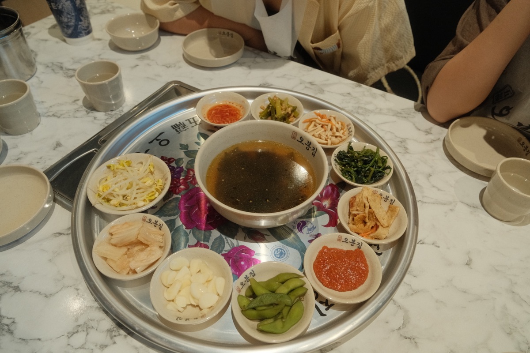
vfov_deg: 53.1
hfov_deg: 73.7
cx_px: 265
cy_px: 176
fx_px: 353
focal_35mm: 24
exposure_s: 1/60
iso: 1600
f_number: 3.6
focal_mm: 16
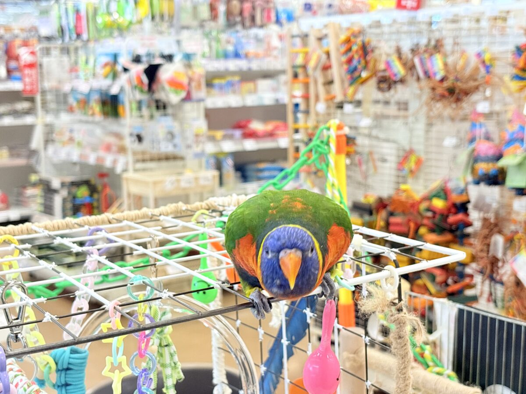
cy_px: 197
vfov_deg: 28.0
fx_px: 790
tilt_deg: -8.8
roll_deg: +1.5
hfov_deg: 36.8
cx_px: 263
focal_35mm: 52
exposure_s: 1/50
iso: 50
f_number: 1.6
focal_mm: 5.96
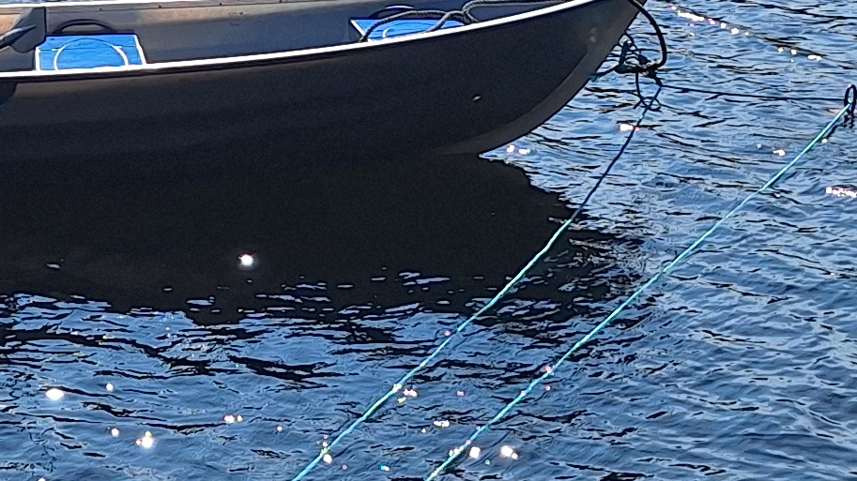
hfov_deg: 18.7
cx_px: 43
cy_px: -68
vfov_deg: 10.7
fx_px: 2544
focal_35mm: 112
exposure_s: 1/6173
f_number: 1.8
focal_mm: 5.54
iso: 40
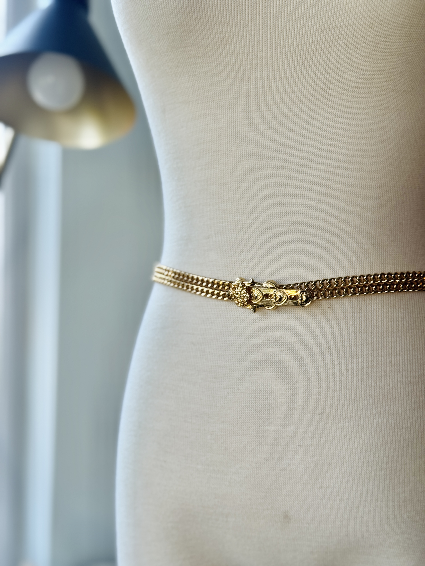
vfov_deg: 39.7
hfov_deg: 30.3
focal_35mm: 48
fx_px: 786
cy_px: 283
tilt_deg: -8.1
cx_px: 212
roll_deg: -3.1
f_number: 1.78
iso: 50
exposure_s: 1/214
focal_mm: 6.76
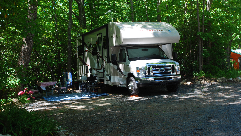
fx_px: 313
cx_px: 123
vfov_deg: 24.4
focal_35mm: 49
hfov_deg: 42.1
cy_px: 68
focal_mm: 30
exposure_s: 1/60
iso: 200
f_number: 8
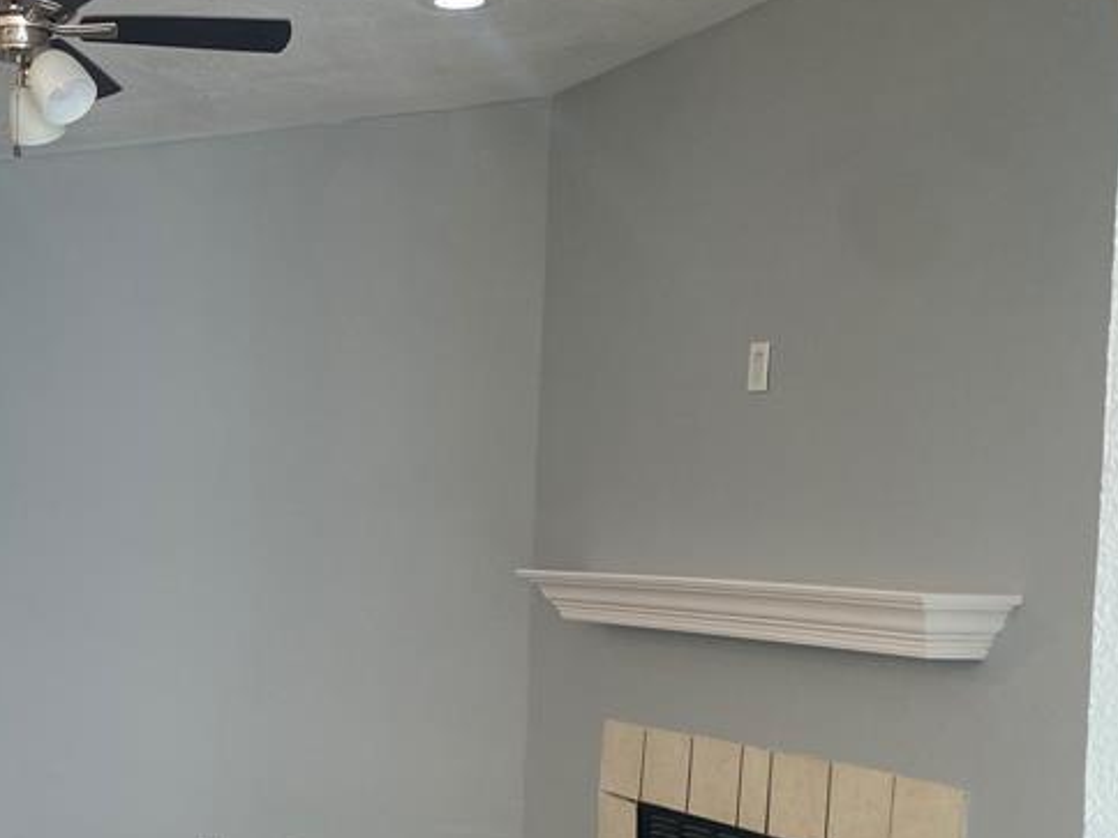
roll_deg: -1.1
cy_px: 630
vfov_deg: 26.2
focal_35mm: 55
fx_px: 1776
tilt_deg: -3.1
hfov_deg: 32.4
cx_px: 28
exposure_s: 1/60
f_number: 1.8
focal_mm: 4.25
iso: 64
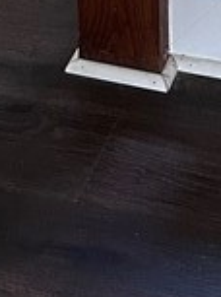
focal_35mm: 161
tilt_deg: -7.9
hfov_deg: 9.1
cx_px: 225
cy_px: -613
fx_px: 1376
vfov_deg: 9.5
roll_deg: +0.3
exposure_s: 1/60
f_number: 1.78
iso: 400
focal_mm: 6.86
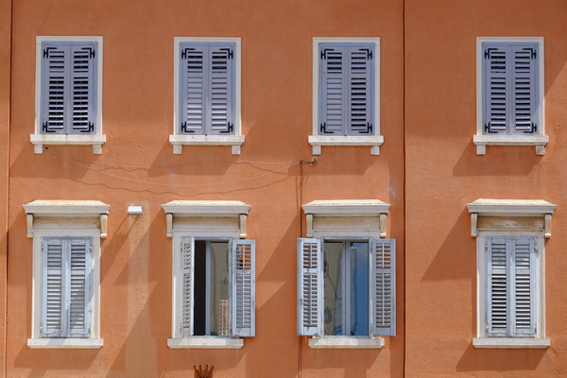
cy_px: 189
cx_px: 284
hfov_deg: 12.5
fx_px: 2599
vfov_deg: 8.3
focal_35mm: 165
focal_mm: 110.3
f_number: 8
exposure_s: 1/300
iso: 200
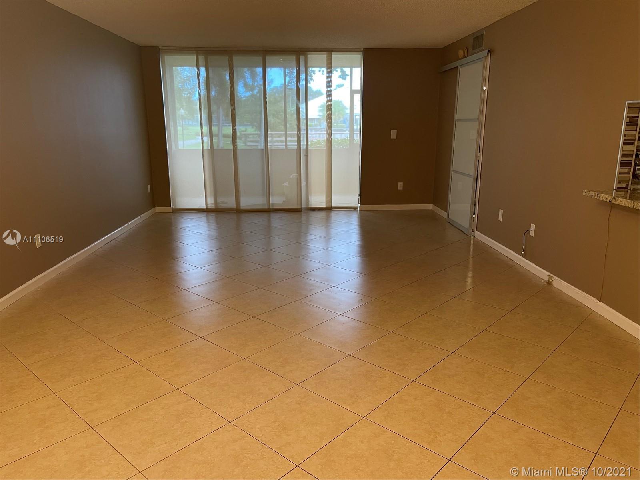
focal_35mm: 26
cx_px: 320
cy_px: 240
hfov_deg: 67.3
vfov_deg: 53.1
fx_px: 481
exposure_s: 1/60
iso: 250
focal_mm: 5.1
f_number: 1.6
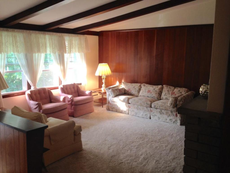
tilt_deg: -13.3
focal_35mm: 35
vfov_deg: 40.7
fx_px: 233
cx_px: 115
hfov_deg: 52.6
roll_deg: -1.9
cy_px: 86
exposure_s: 1/20
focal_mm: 4.28
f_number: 2.4
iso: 50
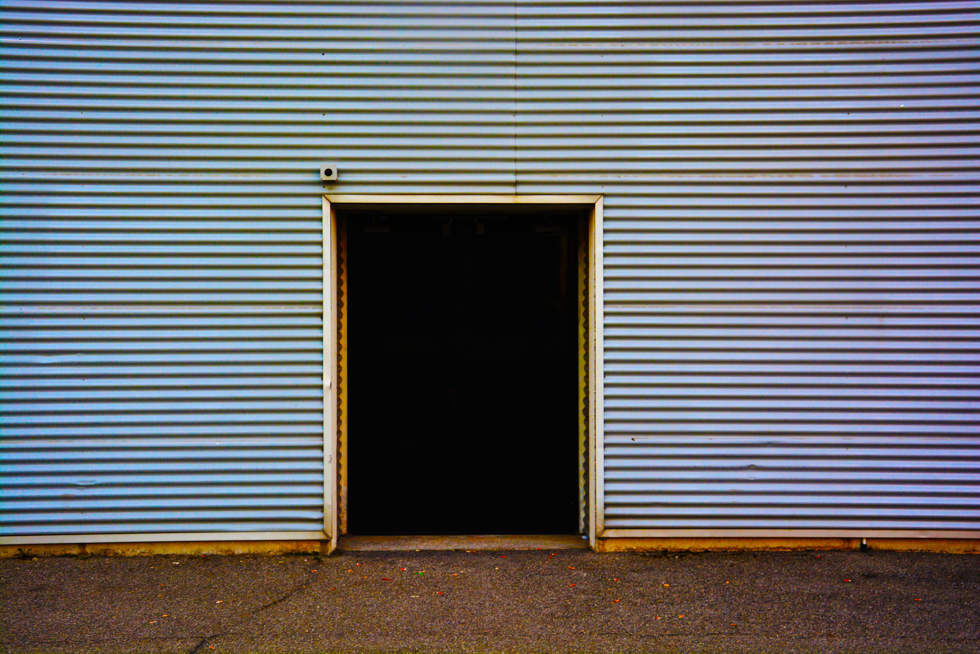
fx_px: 1225
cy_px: 327
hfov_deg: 43.6
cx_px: 490
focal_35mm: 45
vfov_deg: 29.9
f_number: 6.3
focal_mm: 30
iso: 800
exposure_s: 1/13
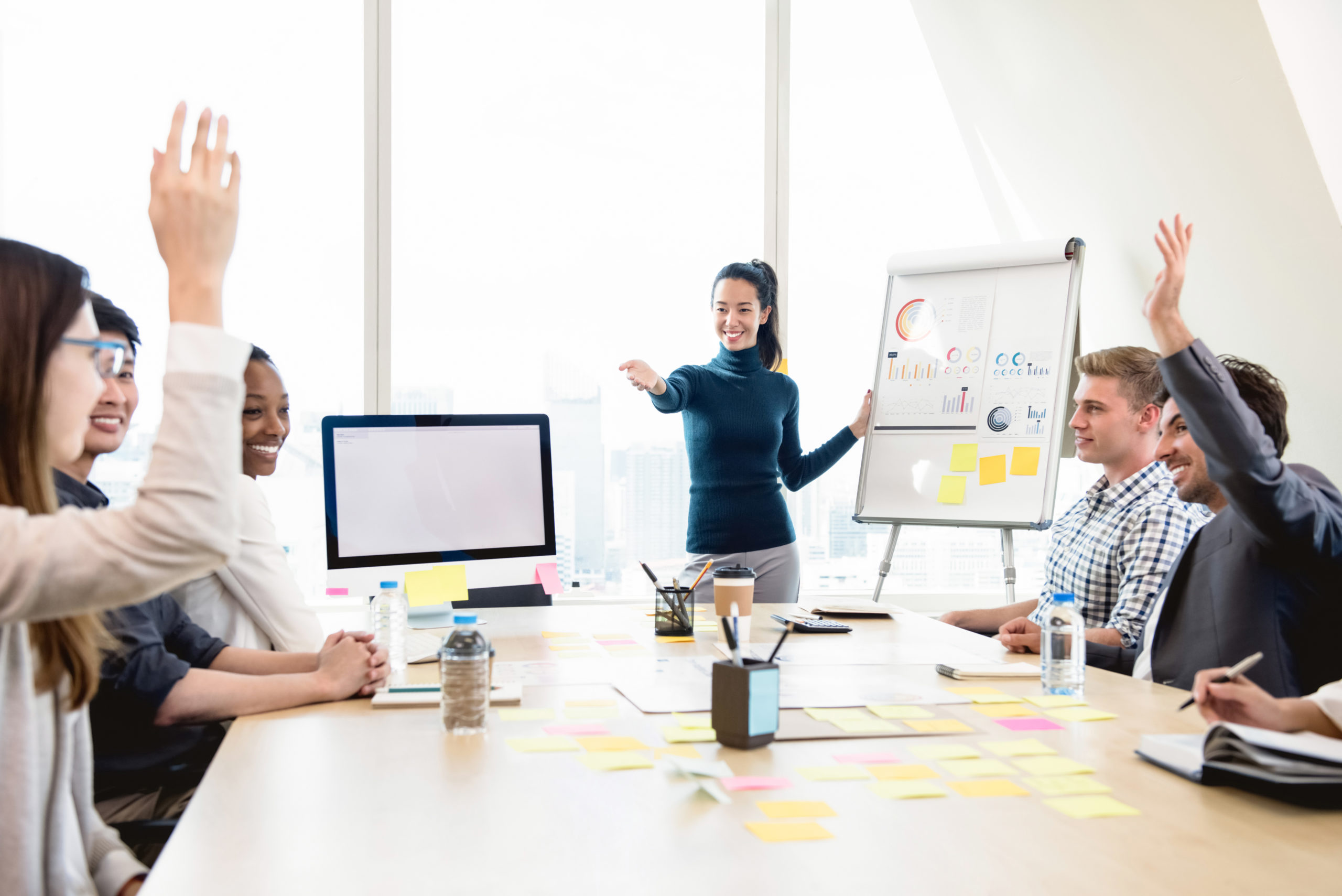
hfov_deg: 48.4
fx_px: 1492
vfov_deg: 33.4
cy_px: 448
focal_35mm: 40
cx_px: 671
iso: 320
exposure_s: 1/200
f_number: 4
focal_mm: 40
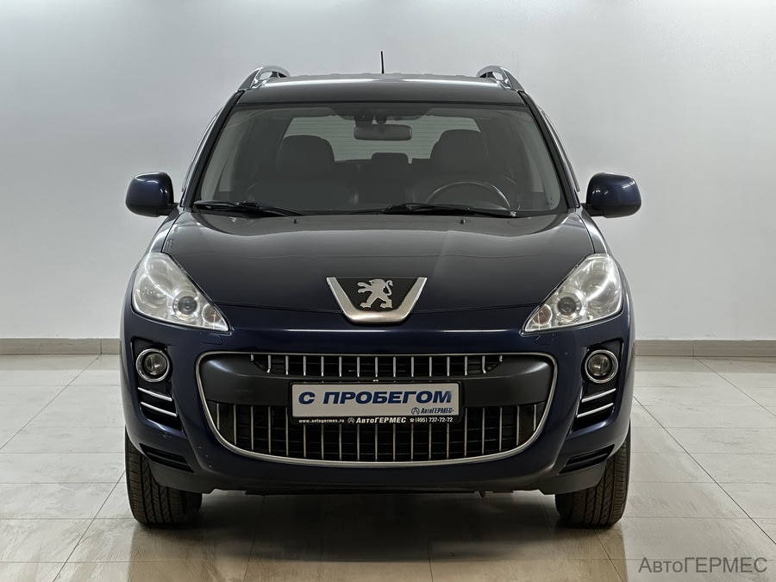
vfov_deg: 19.1
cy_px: 291
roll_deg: -0.1
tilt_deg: -5.1
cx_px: 388
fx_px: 1726
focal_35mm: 77
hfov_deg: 25.3
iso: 500
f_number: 2.8
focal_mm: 9
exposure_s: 1/50
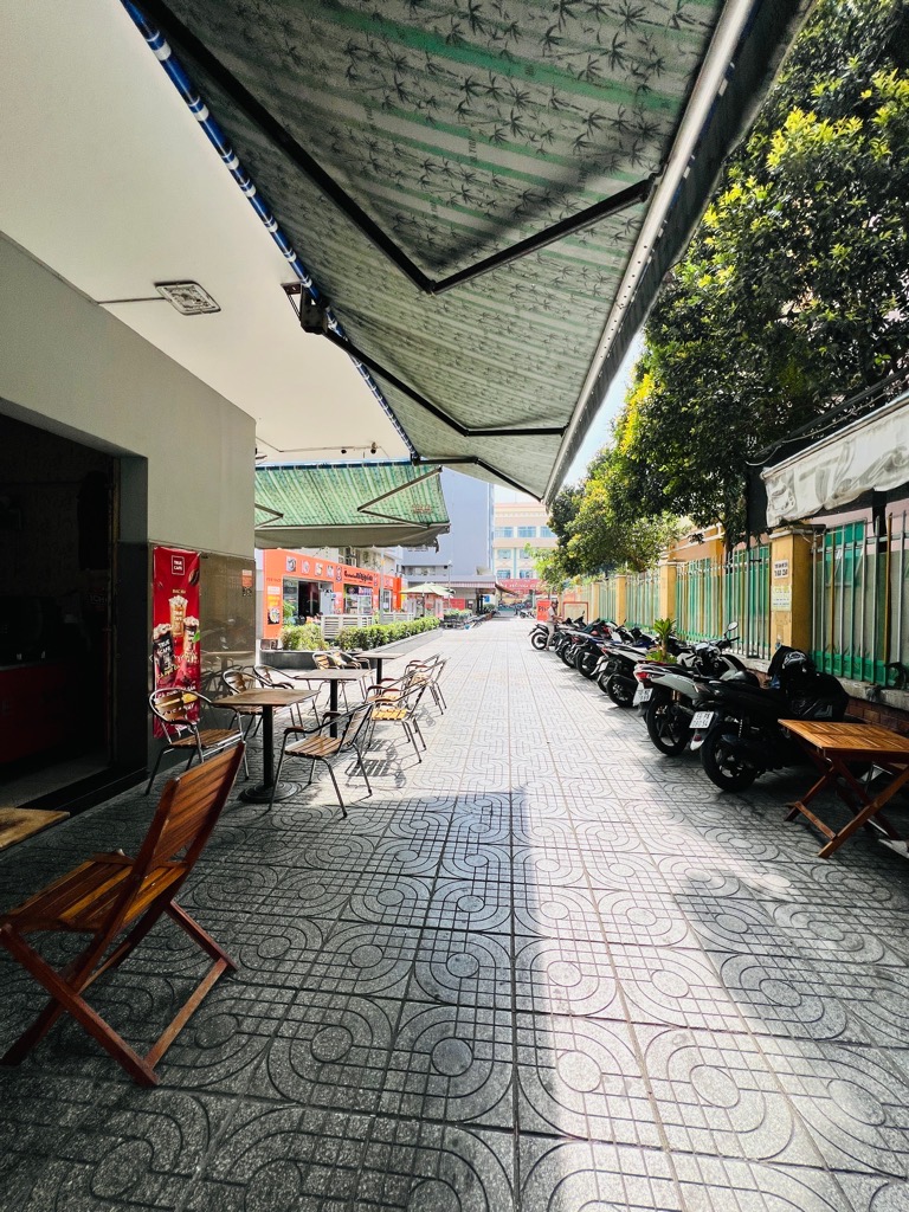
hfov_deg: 89.9
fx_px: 455
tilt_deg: +0.0
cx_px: 454
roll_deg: -1.1
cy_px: 606
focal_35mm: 13
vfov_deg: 106.2
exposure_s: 1/471
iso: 32
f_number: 1.8
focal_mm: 1.57
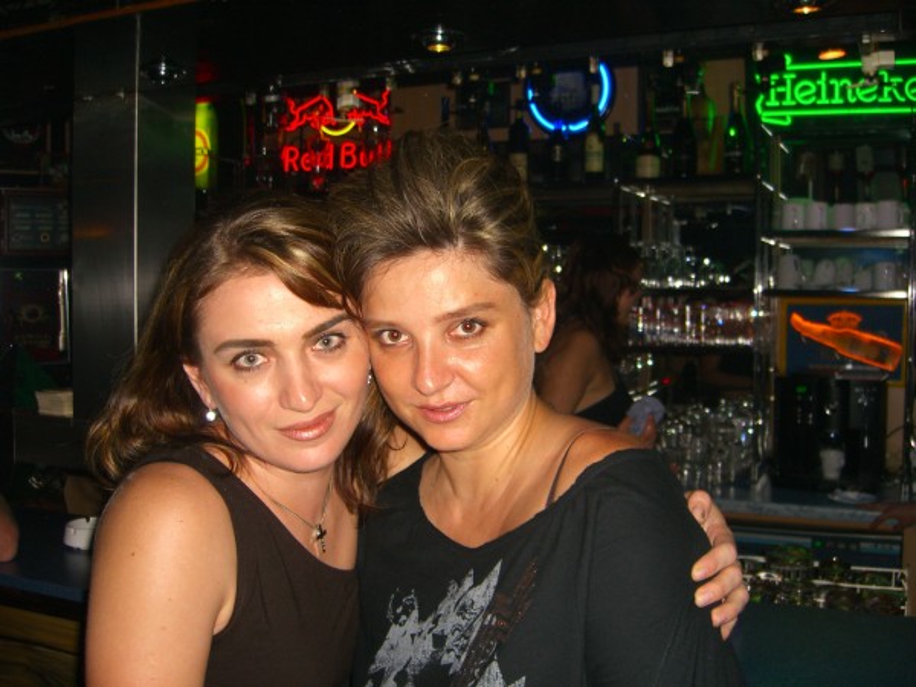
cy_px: 344
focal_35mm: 38
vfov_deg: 37.7
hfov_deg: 49.0
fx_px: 1006
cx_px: 458
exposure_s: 1/60
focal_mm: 7.9
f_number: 2.8
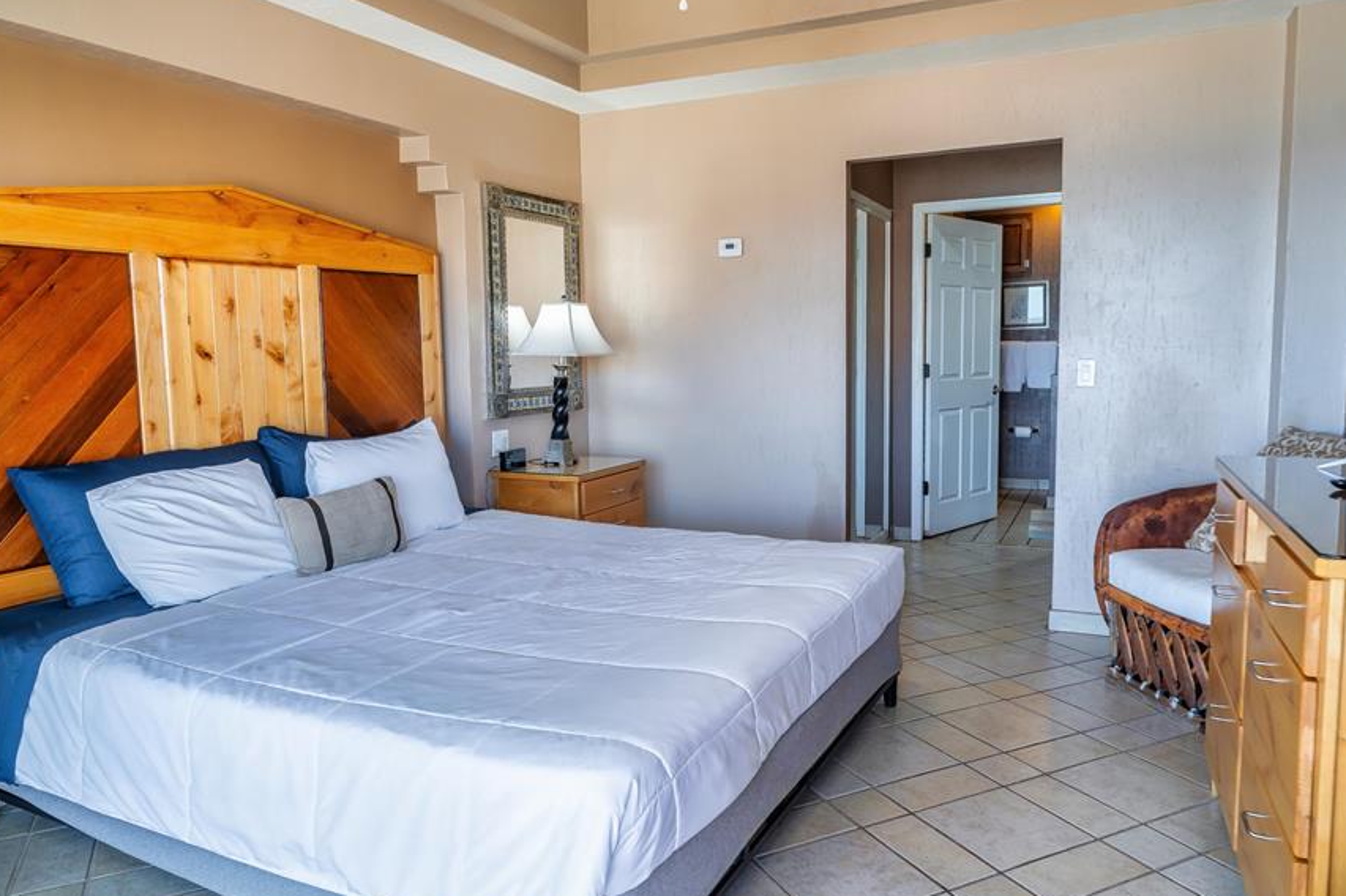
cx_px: 688
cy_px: 446
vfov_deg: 53.1
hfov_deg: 73.8
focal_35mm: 24
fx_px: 897
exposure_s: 1/60
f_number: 5.6
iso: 500
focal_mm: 20
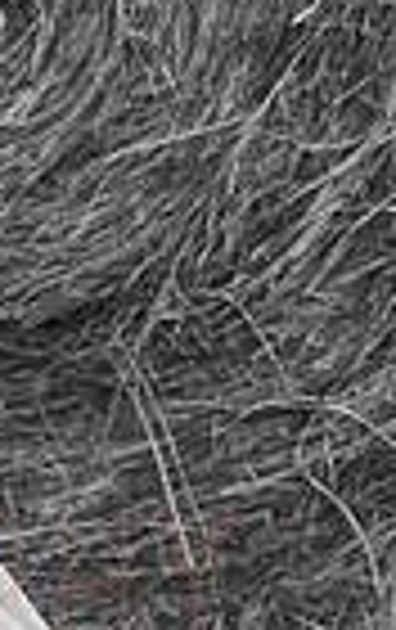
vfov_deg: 9.9
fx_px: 3629
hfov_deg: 6.0
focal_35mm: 211
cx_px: -490
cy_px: 227
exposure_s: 1/200
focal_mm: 50
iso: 100
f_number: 2.8
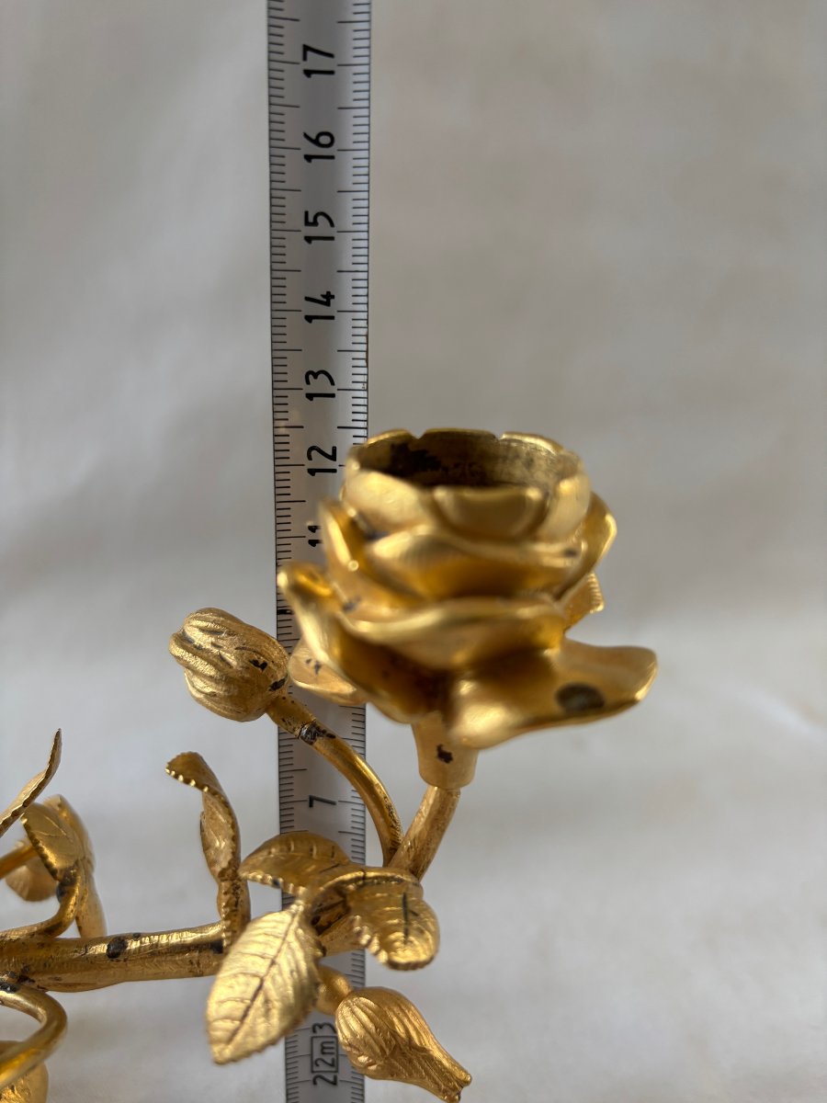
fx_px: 828
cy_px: 552
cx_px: 414
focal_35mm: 26
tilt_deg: -15.5
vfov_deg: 67.3
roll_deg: -2.2
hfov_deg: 53.1
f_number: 1.6
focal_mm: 5.96
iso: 125
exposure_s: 1/116
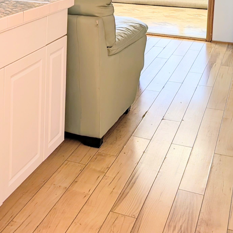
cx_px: 6
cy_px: -13
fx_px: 480
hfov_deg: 26.0
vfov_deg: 25.6
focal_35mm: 63
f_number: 1.68
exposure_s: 1/120
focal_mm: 6.9
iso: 43
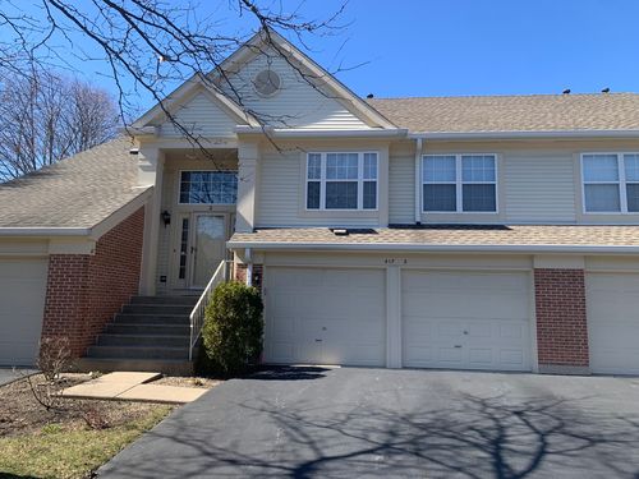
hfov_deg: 67.3
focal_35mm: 26
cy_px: 240
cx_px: 320
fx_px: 480
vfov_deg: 53.1
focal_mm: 4.25
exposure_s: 1/887
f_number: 1.8
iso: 25
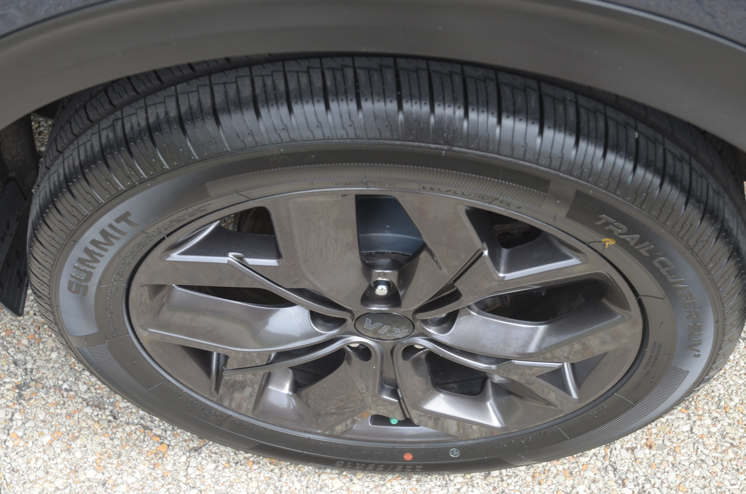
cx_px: 373
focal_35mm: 57
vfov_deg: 23.7
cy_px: 247
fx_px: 1179
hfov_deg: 35.1
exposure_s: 1/125
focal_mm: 38
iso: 250
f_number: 5.6
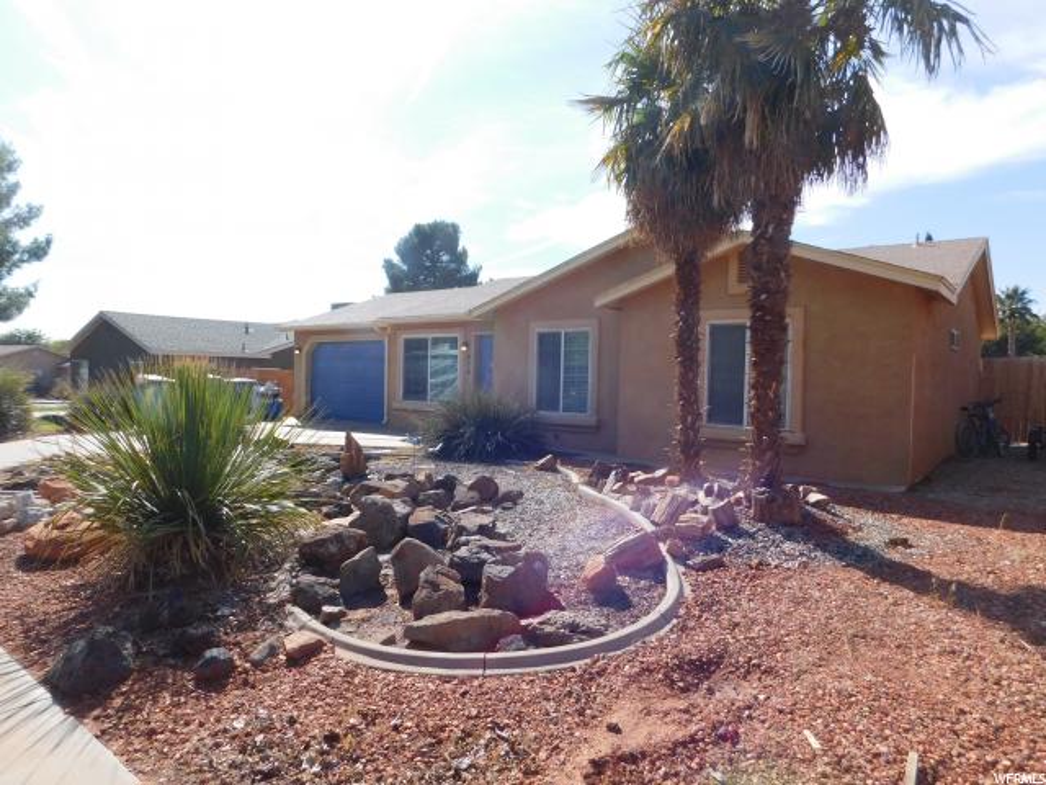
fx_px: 695
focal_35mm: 23
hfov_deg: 73.9
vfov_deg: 58.9
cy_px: 392
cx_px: 523
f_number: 3
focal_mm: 4
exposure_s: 1/1250
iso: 125
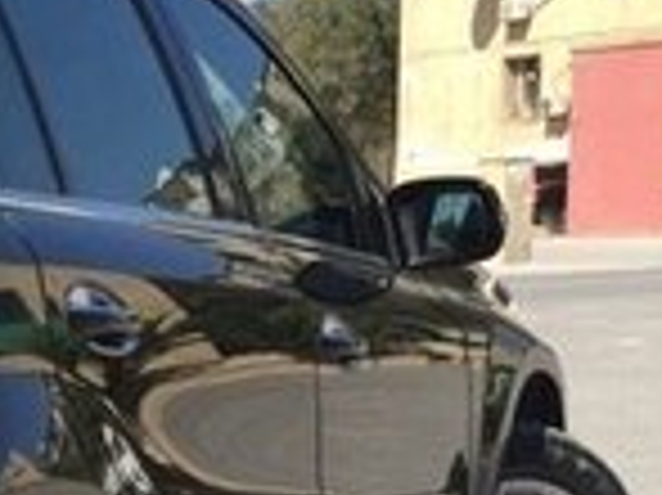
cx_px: -536
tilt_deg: -6.1
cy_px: 542
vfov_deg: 11.2
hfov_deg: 13.6
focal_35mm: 130
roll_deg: +0.7
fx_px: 2484
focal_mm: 4.15
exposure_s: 1/1163
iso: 32
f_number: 2.2
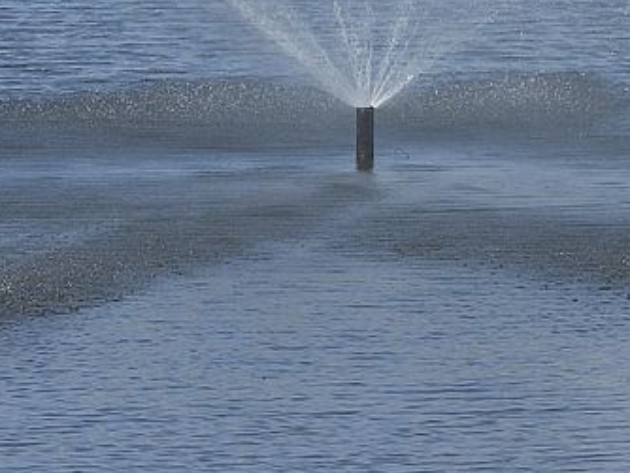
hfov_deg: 2.8
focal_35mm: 718
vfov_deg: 2.1
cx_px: 379
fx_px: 13077
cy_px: -15
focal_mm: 53.5
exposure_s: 1/800
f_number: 5
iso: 100
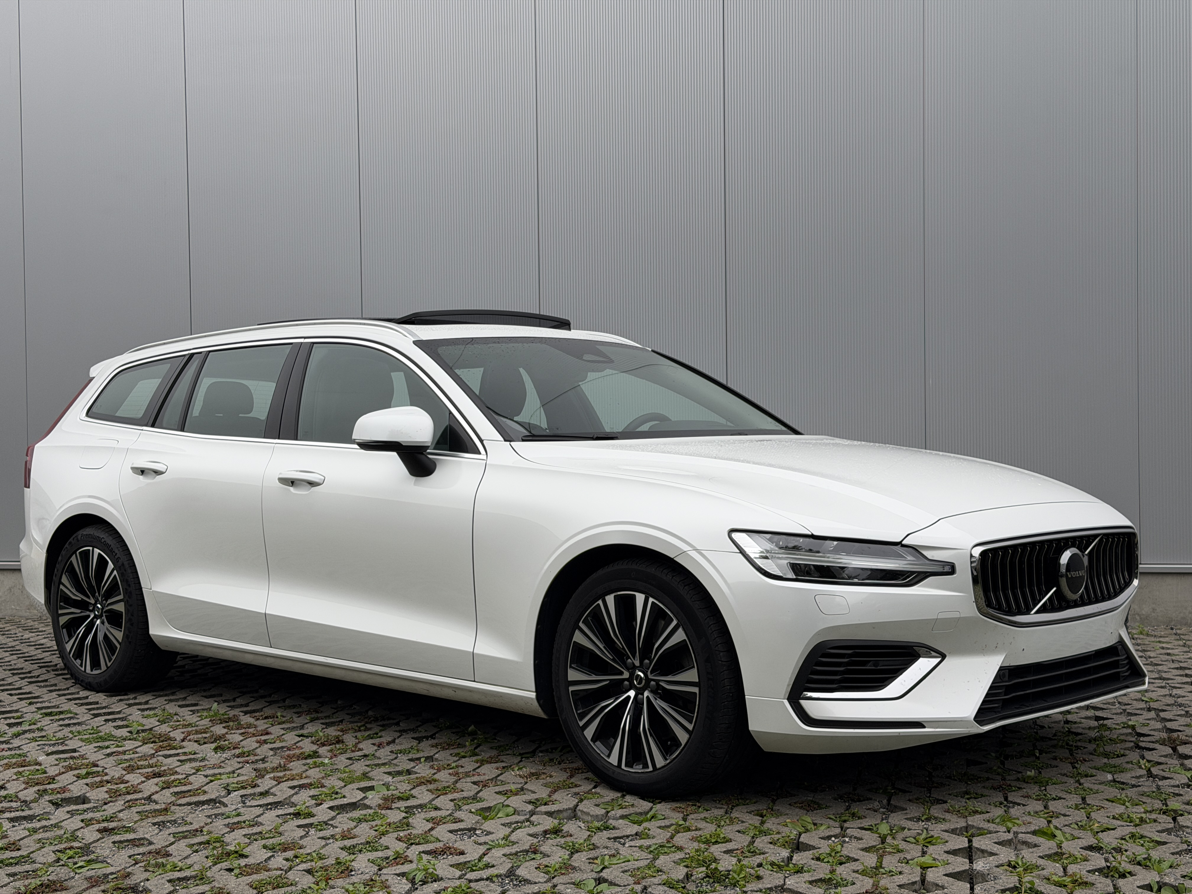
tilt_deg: -0.2
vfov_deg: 30.3
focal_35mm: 48
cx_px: 596
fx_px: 1653
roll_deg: +0.8
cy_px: 447
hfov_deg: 39.7
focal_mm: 6.76
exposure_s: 1/687
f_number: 1.78
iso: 64
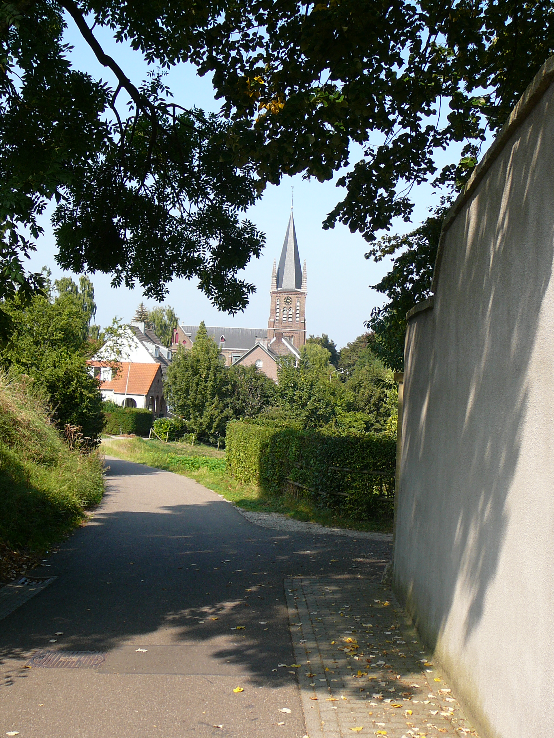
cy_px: 369
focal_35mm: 49
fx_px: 1046
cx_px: 277
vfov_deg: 38.9
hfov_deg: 29.7
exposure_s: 1/500
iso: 80
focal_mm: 7.3
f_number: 3.4
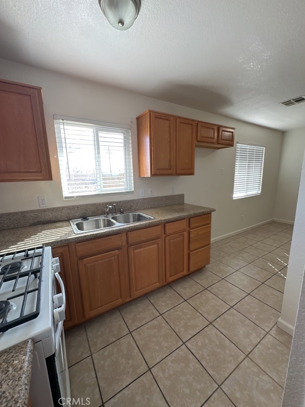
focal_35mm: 14
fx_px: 164
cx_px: 152
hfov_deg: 85.7
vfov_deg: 102.1
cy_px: 204
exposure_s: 1/120
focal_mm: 2.22
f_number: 2.2
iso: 125
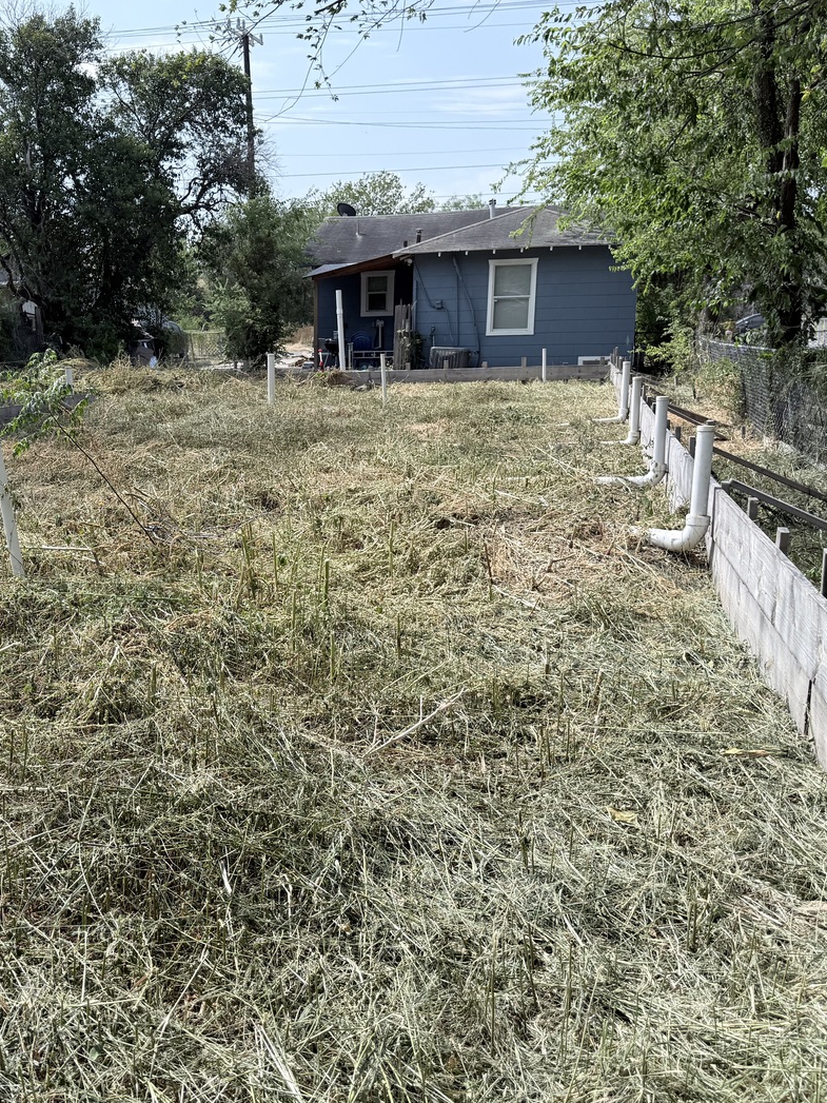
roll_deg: +2.7
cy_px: 544
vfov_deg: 55.4
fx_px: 1051
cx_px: 215
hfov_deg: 41.8
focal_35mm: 33
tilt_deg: -11.9
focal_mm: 6.76
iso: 100
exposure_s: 1/3145
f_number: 1.78
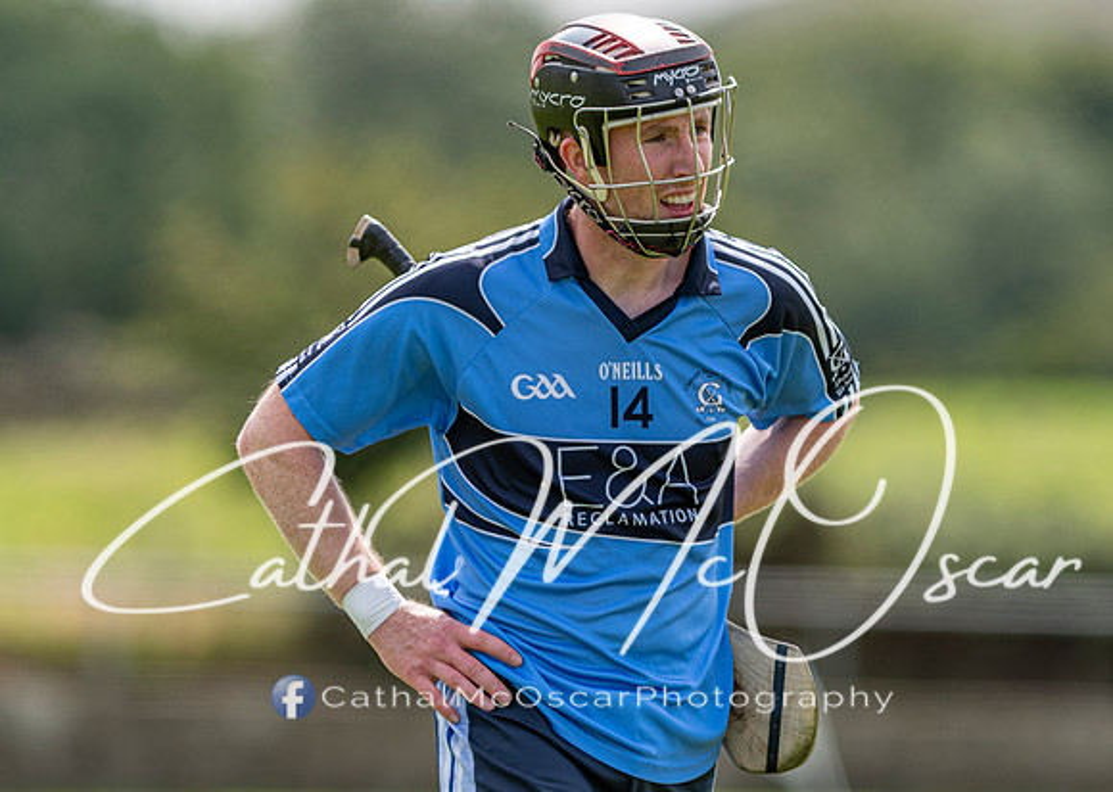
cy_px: 325
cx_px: 529
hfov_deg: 3.1
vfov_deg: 2.2
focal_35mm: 643
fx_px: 20309
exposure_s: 1/1600
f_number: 2.8
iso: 100
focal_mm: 300
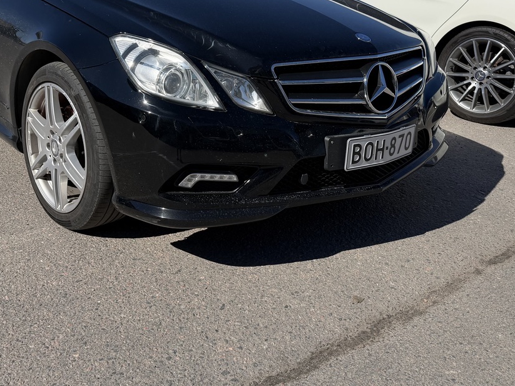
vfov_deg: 33.7
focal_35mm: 42
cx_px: 199
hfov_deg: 44.5
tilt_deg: -16.2
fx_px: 625
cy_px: 103
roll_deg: -1.7
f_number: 1.78
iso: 80
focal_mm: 6.76
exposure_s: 1/6173
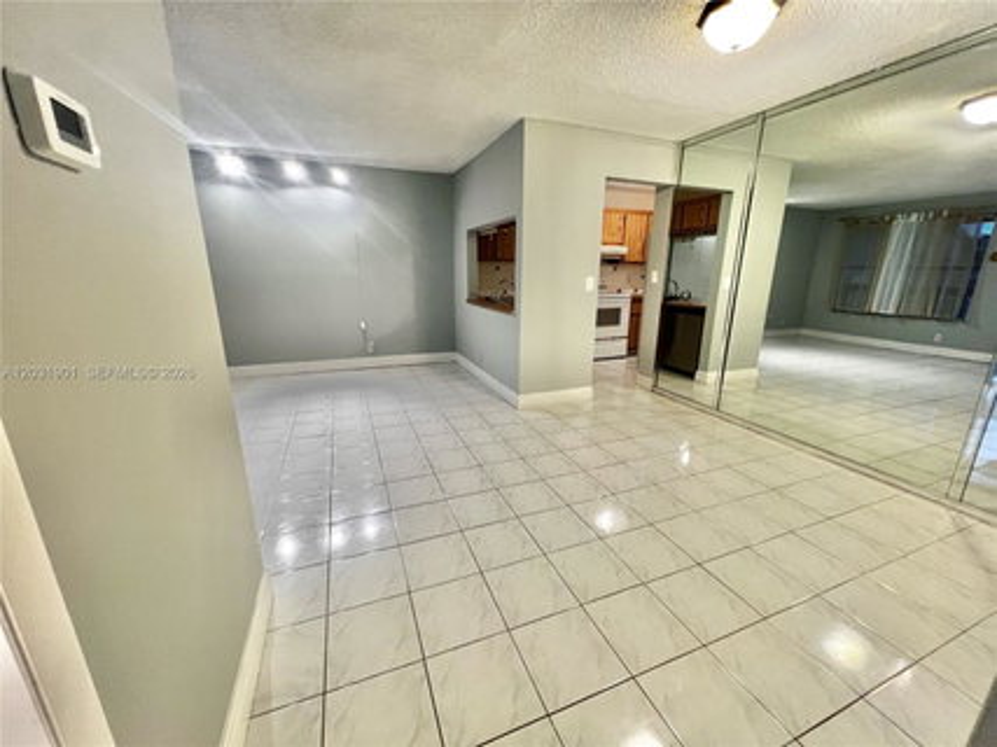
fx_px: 374
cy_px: 374
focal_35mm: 13
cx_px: 498
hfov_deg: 106.2
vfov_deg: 89.9
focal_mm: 1.57
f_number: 1.8
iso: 200
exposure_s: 1/60
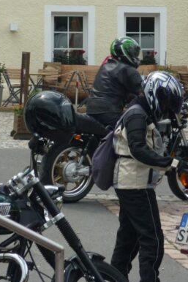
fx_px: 1395
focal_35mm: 178
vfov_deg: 11.5
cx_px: 106
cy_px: 87
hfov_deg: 7.7
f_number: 4.4
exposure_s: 1/400
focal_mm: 14.2
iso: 80
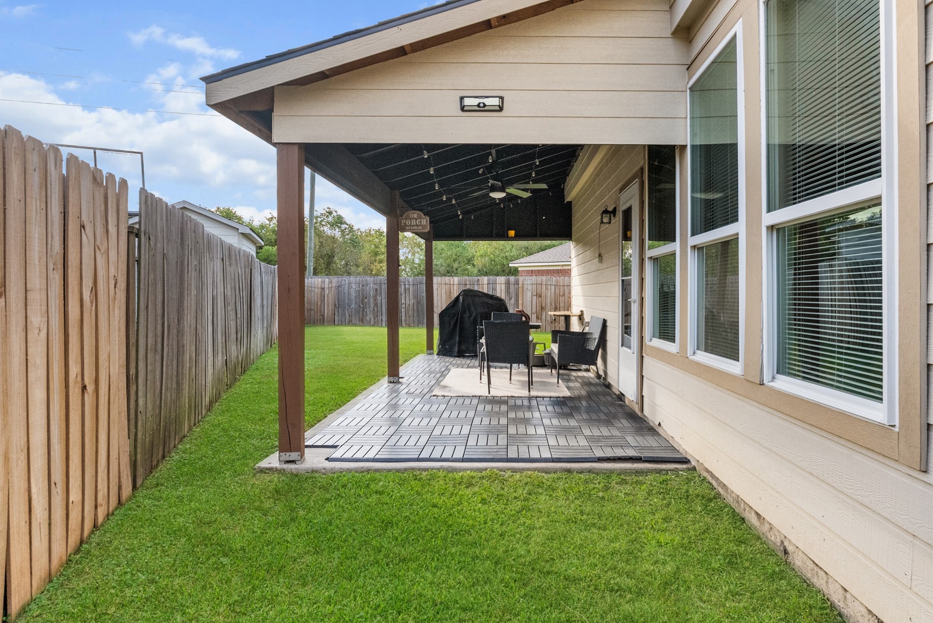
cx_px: 498
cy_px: 291
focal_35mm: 22
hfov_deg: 78.5
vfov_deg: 57.2
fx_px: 570
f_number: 8
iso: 3200
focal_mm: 19
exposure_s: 1/1250
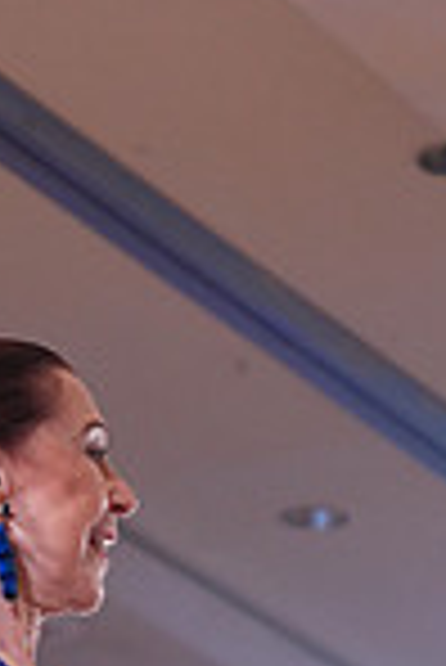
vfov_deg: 7.5
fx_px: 4950
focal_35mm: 267
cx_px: -101
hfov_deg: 5.1
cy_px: 1251
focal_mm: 68
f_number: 4
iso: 2000
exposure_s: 1/400
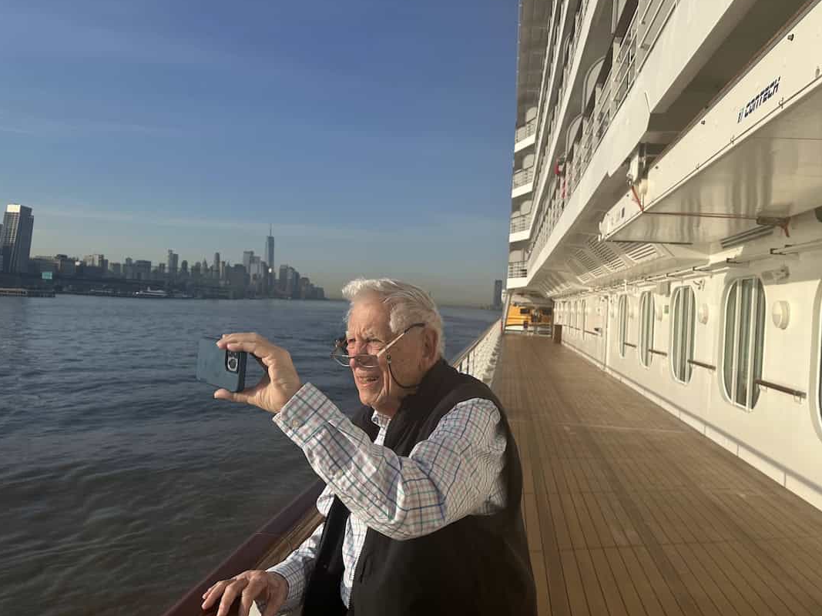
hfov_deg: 65.2
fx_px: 641
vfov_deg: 51.3
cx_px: 447
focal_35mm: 27
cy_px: 311
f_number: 1.8
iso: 80
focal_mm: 6.9
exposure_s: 1/4545
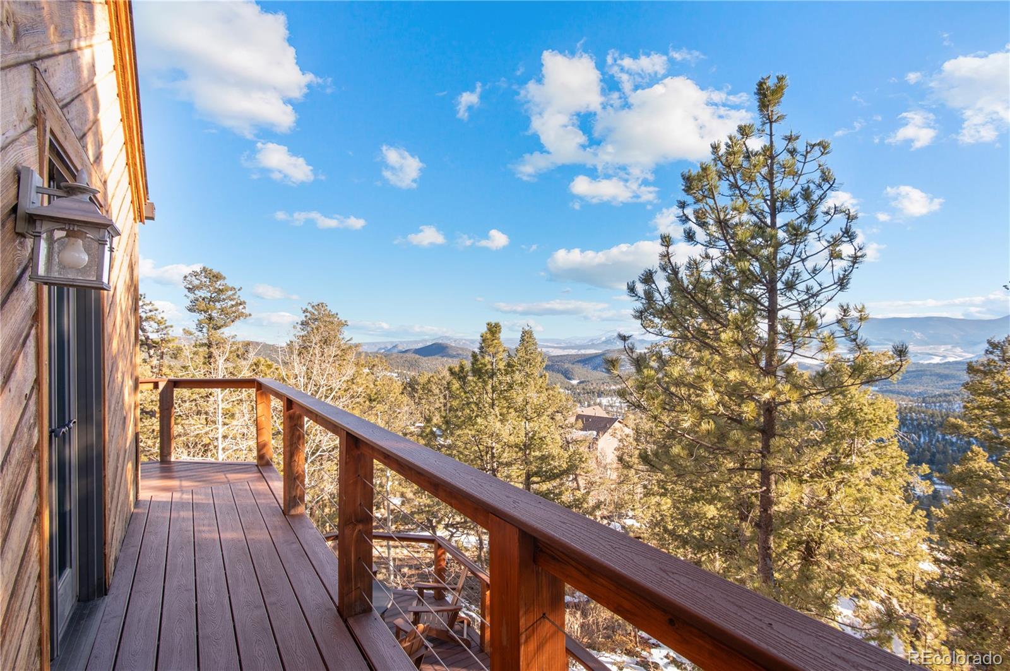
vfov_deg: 70.3
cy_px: 336
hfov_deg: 93.3
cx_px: 505
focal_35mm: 17
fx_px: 476
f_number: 8
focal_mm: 17
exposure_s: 1/50
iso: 400
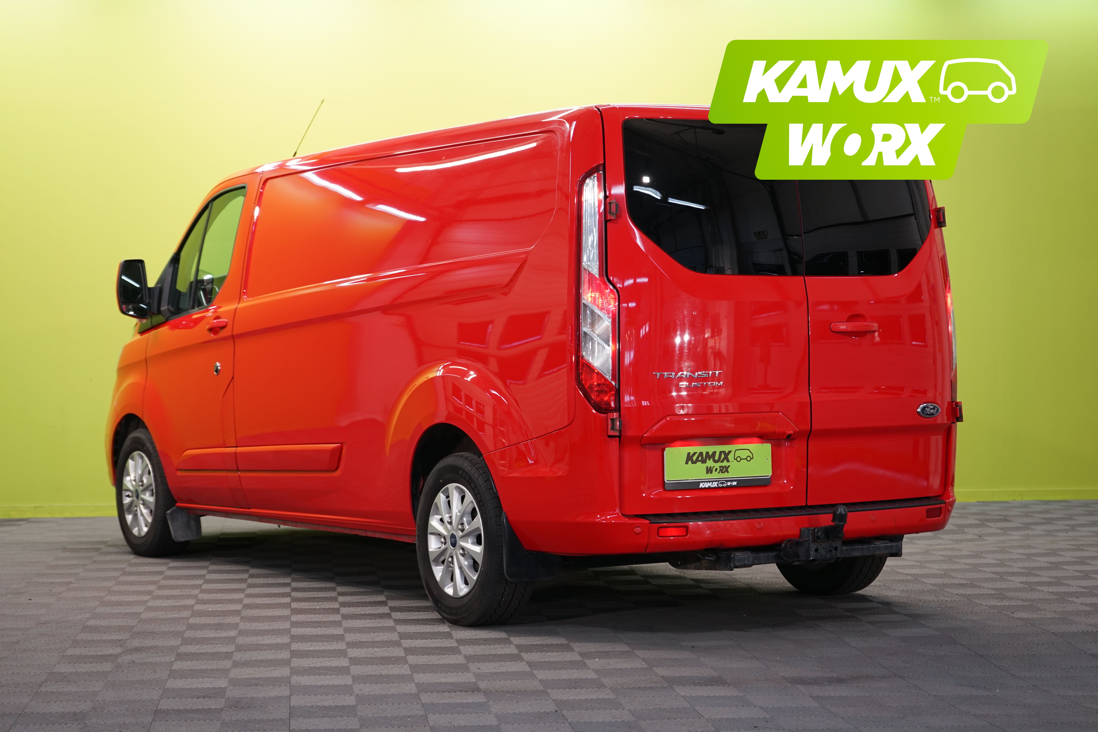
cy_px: 366
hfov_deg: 28.8
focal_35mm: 70
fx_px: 2135
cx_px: 549
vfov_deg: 19.5
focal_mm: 70
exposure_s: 1/25
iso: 500
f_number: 6.3
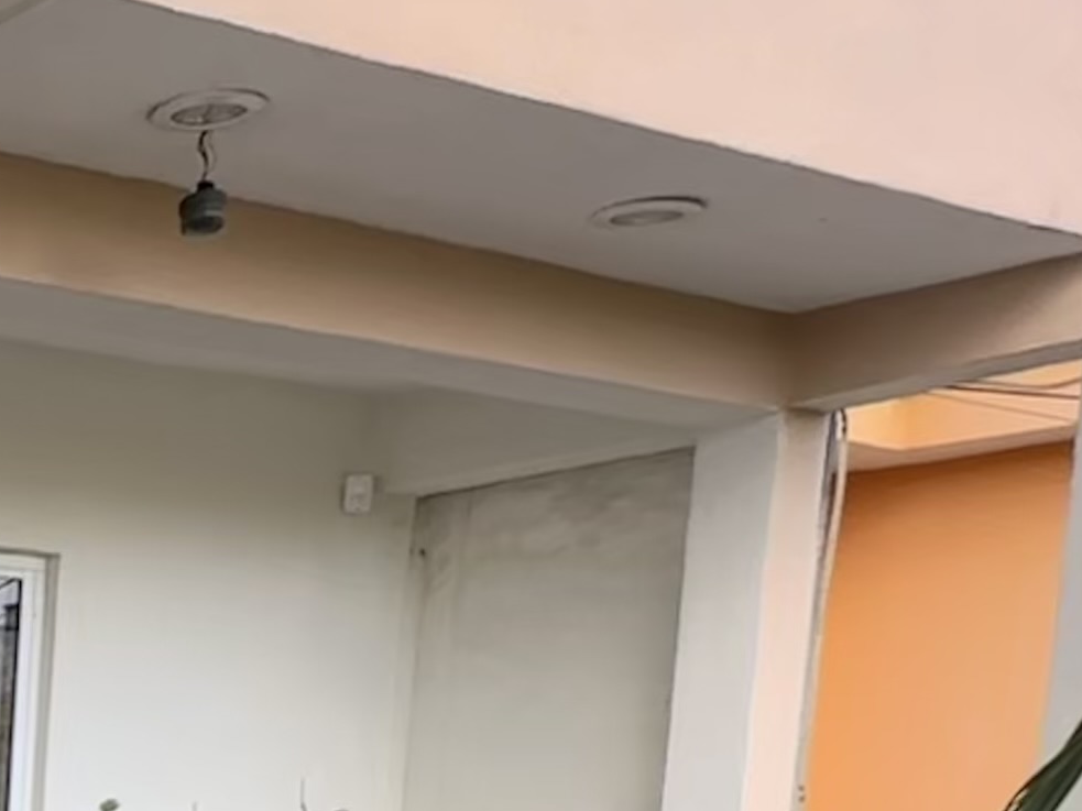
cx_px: -720
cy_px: 1094
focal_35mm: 57
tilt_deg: -4.0
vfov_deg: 22.5
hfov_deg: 23.3
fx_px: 1781
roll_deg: -0.9
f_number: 2.2
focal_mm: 2.22
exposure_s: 1/178
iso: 40
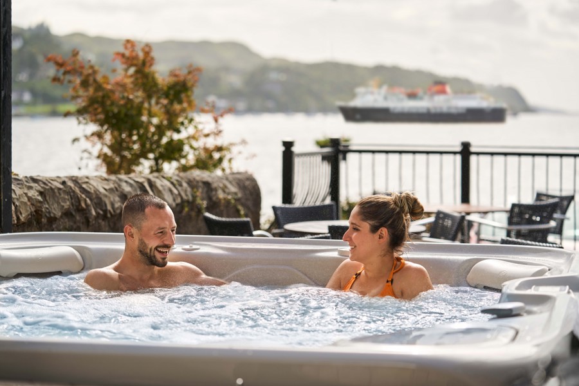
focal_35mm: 89
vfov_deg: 15.4
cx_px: 290
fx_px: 1431
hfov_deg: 22.9
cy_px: 193
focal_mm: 89
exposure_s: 1/1250
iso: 125
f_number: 3.2
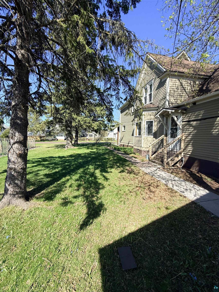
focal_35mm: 14
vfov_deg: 102.1
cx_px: 110
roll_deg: -0.9
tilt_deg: -4.3
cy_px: 146
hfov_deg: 85.7
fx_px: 118
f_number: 2.2
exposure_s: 1/1001
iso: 50
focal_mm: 2.22
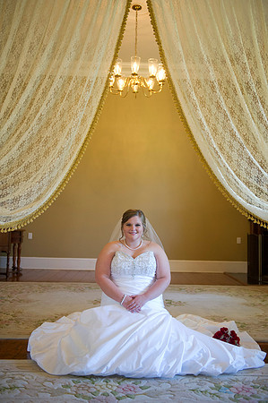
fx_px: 425
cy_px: 202
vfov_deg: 50.7
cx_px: 134
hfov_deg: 35.0
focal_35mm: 38
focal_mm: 38
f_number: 2.8
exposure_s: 1/160
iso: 2500
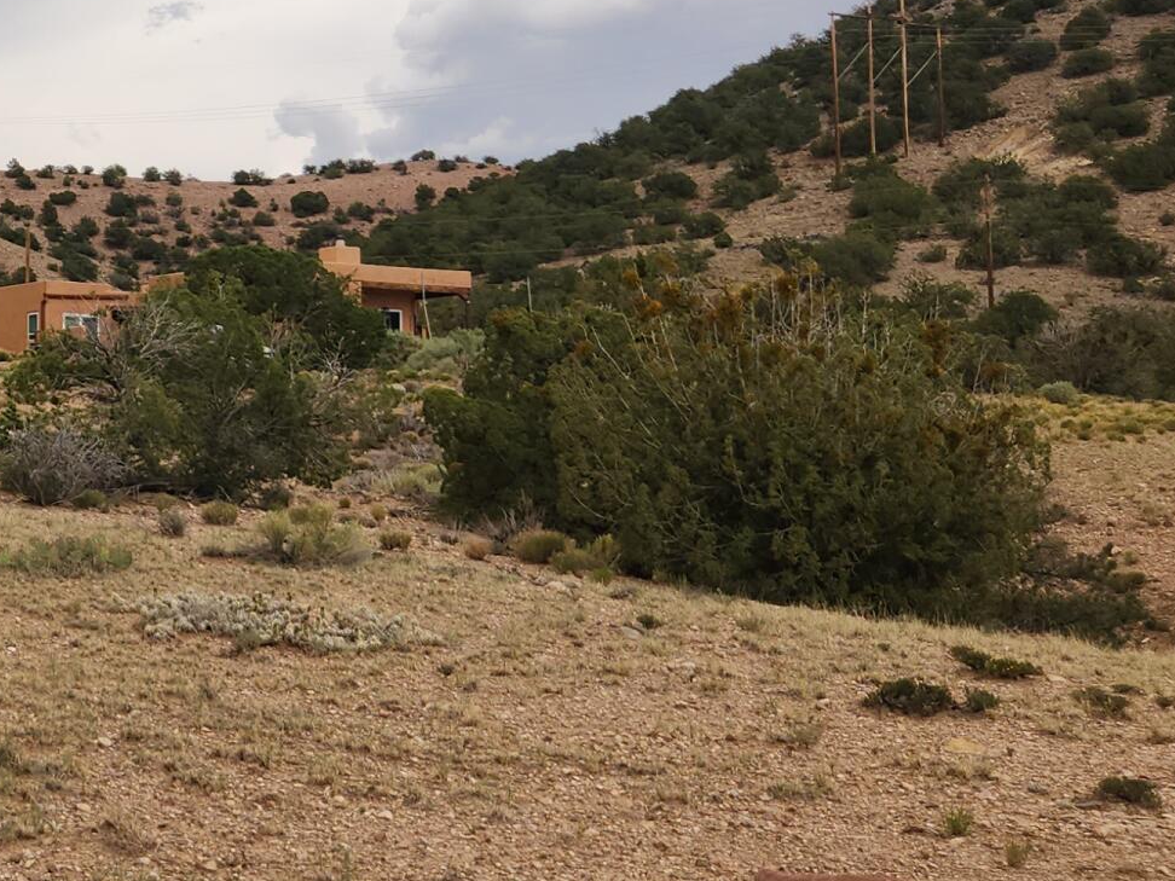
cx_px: -311
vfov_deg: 20.6
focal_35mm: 71
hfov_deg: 24.3
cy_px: 278
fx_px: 2410
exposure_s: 1/1775
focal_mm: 5.4
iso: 20
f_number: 1.8
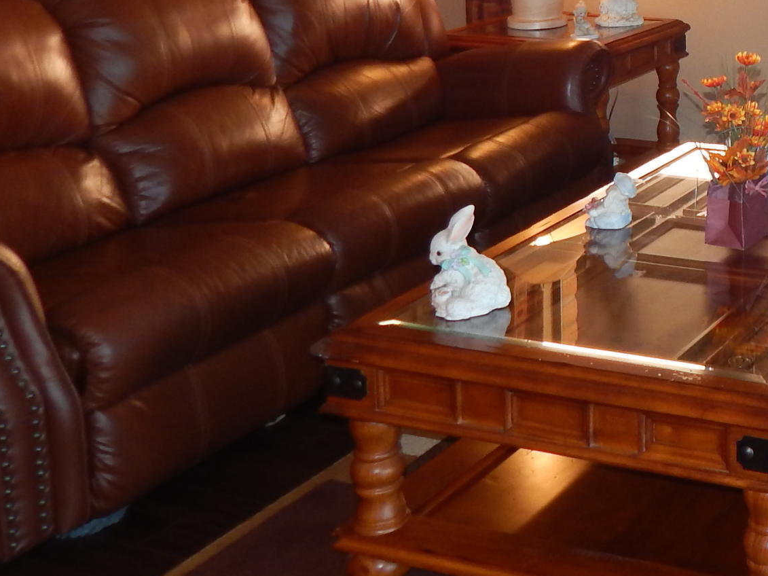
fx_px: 1353
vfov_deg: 22.7
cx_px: 962
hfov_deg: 27.2
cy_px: -47
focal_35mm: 61
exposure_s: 1/30
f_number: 3
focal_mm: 4
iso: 125
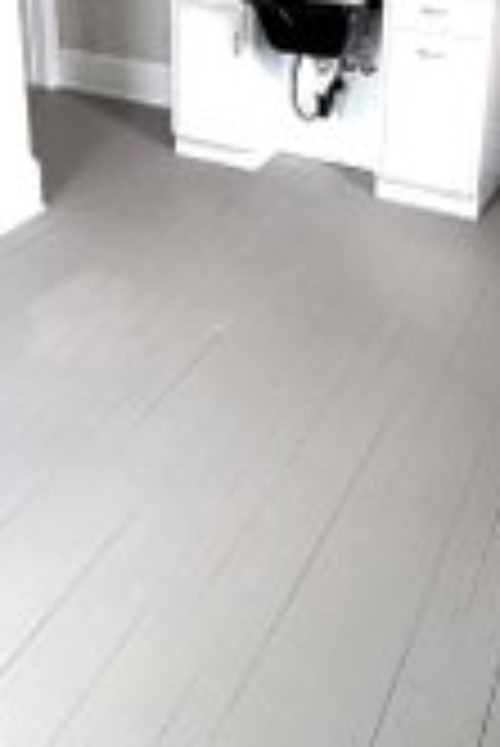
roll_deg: +1.5
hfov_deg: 31.9
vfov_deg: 41.5
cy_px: 36
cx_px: 216
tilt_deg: -14.8
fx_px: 873
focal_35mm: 42
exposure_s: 1/120
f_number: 2.2
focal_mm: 2.22
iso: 160
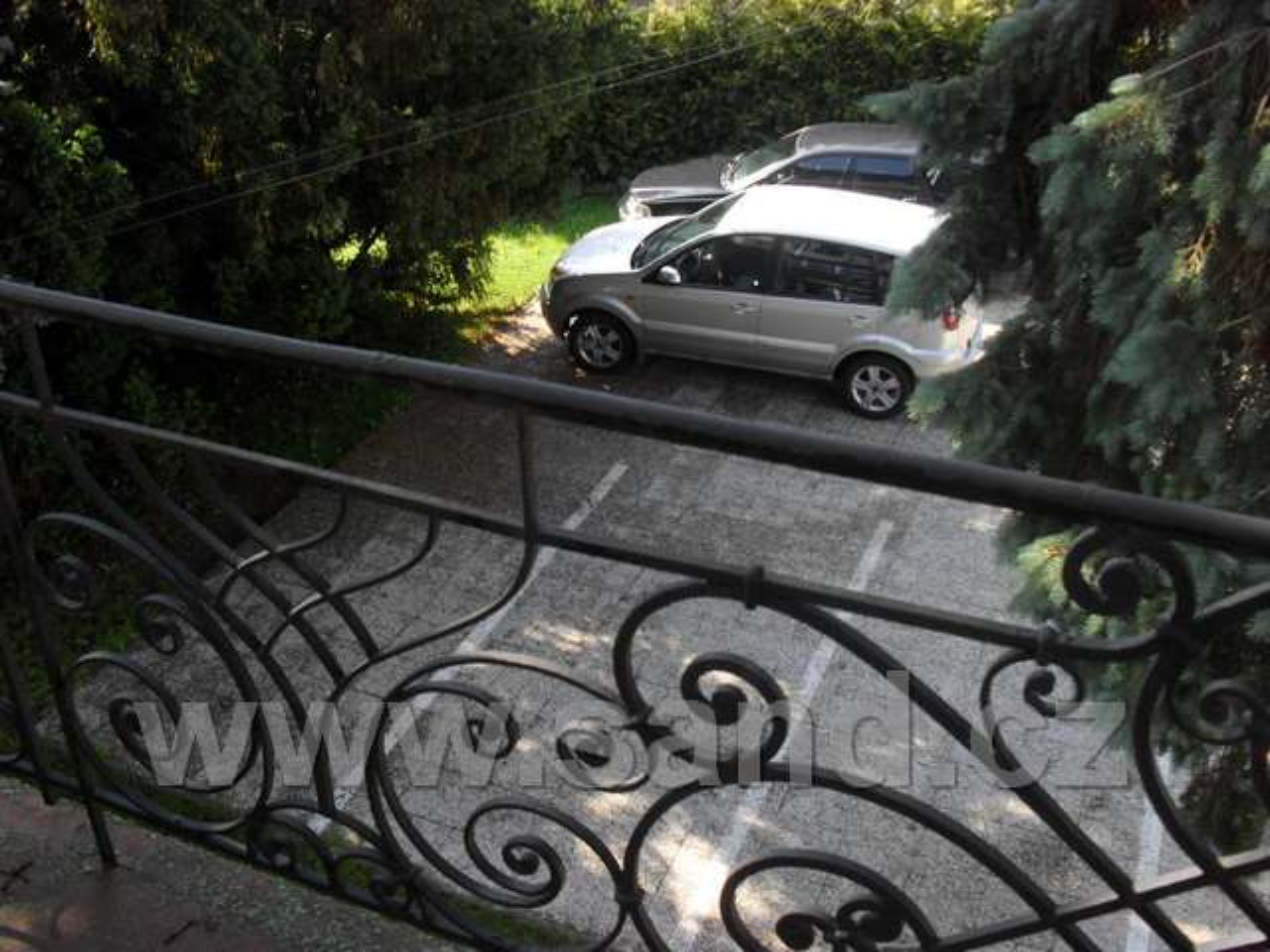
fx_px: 1284
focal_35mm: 35
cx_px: 635
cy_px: 476
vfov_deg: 40.7
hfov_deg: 52.6
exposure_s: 1/250
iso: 100
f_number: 3.2
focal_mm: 6.3
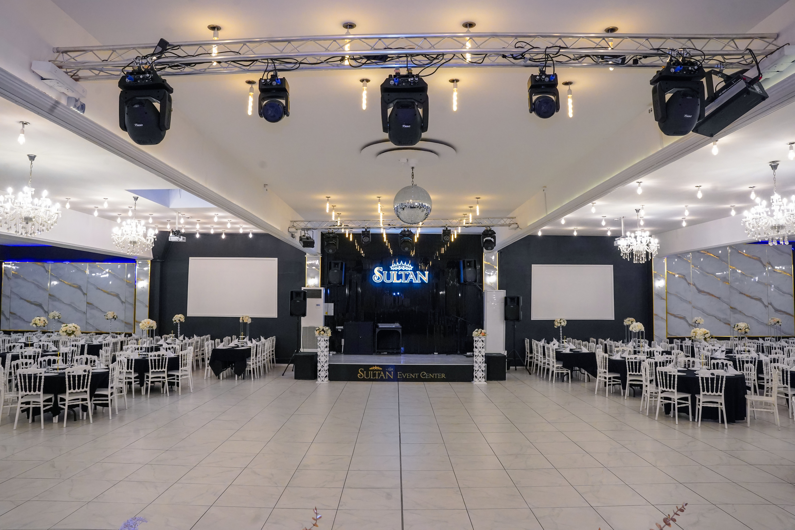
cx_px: 398
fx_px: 530
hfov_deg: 73.7
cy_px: 265
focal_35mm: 24
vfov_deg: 53.1
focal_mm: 24
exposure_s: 1/125
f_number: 9
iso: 4000
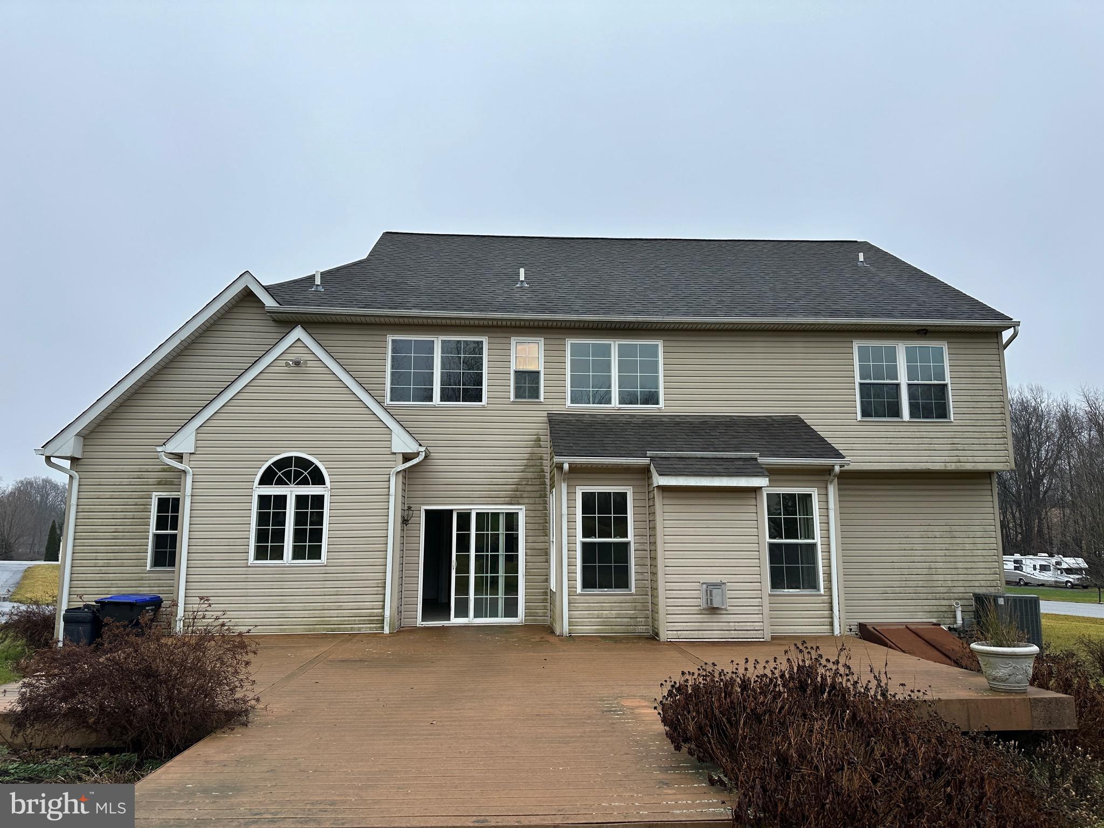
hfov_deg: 71.6
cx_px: 552
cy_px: 414
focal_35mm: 24
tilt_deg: +9.6
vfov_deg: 56.8
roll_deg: +0.3
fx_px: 765
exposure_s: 1/971
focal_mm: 6.86
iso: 80
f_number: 1.78
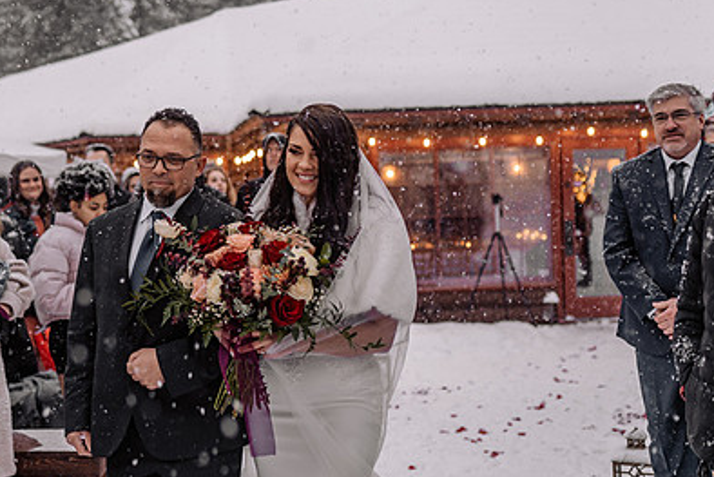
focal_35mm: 52
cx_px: 208
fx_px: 1032
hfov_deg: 37.5
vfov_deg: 26.0
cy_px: 195
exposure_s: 1/250
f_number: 2
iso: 200
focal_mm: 35
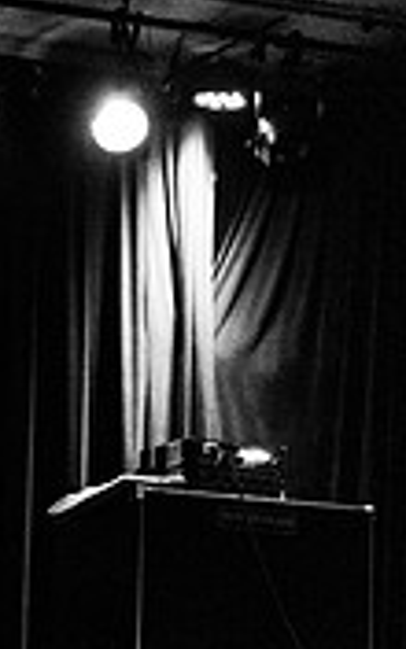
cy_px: 540
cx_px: -541
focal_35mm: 88
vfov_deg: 23.1
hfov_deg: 12.1
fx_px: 1558
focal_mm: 24
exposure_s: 1/200
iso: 3200
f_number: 3.2
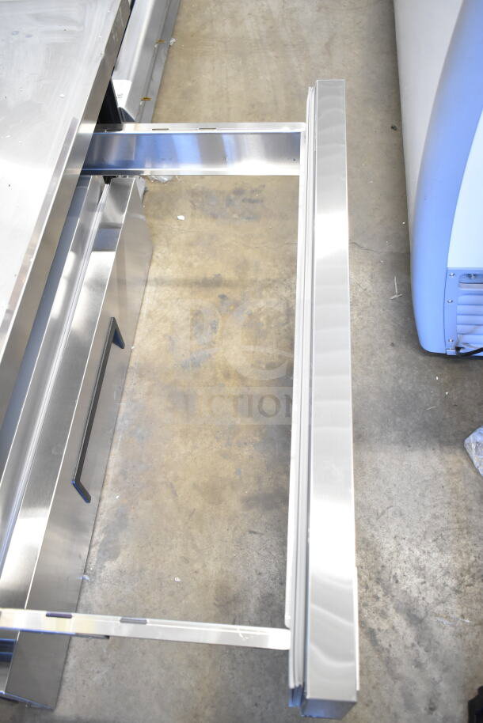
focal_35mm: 33
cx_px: 242
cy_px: 362
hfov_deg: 40.0
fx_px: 664
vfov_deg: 57.2
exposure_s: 1/50
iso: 1600
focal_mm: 22
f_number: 3.8
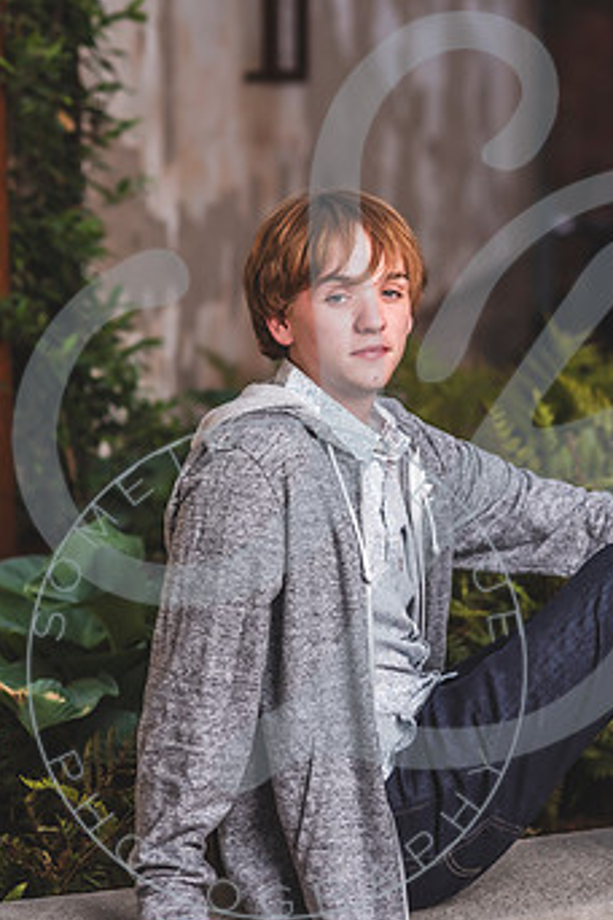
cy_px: 465
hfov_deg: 12.2
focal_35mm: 112
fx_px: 2860
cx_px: 398
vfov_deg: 18.3
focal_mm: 85
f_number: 2.8
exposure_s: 1/200
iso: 100
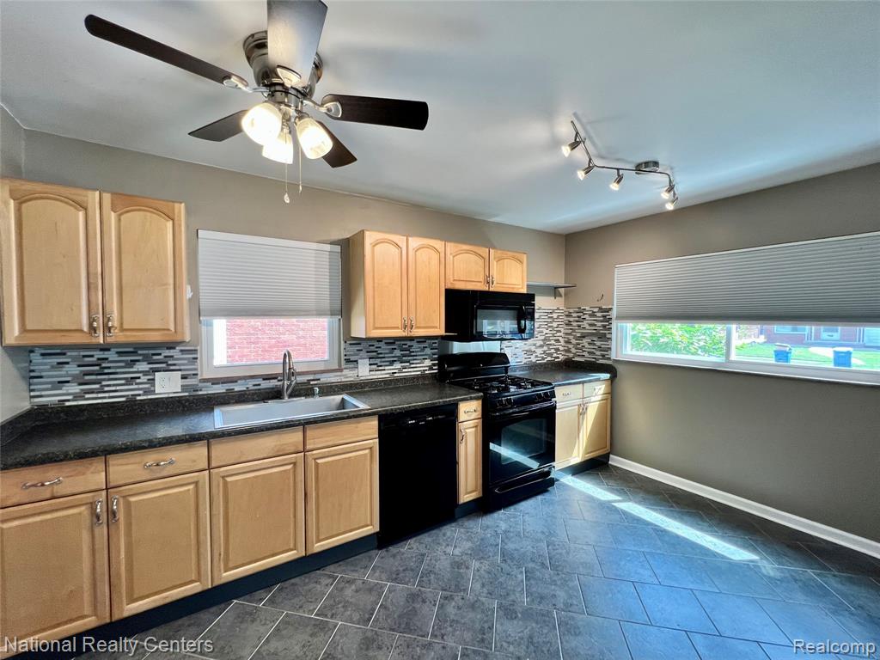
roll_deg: +0.8
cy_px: 330
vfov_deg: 89.9
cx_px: 440
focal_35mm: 13
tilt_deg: -2.5
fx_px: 330
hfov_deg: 106.2
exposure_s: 1/120
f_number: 1.8
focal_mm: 1.57
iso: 160
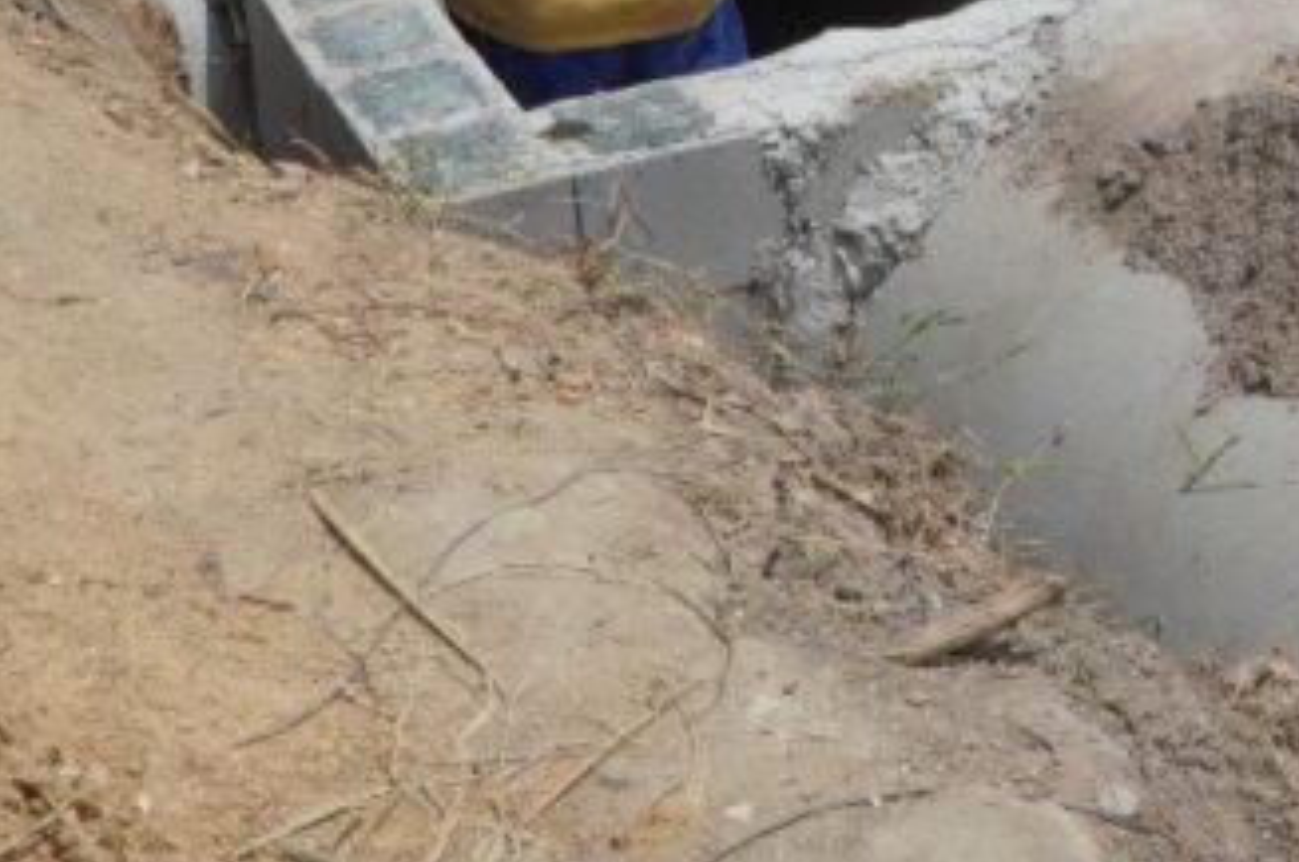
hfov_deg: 20.4
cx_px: 1001
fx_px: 3575
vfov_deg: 13.5
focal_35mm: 99
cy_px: -107
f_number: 18
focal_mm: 27
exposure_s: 1/400
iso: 500
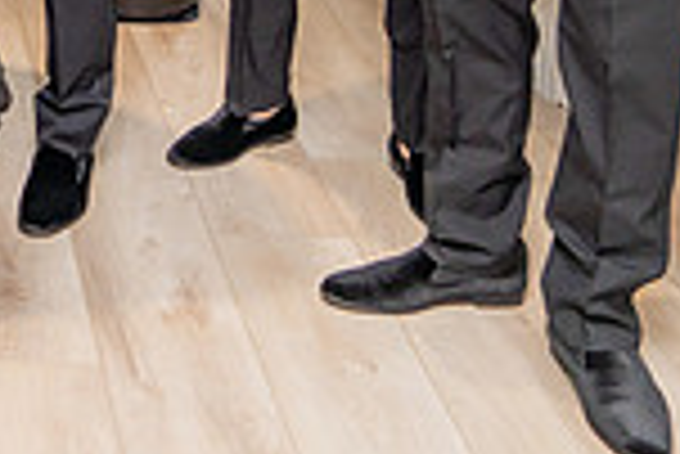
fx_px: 1739
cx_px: -297
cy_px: -290
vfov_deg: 13.7
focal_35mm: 92
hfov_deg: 19.6
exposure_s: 1/160
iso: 640
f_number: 4
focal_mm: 24
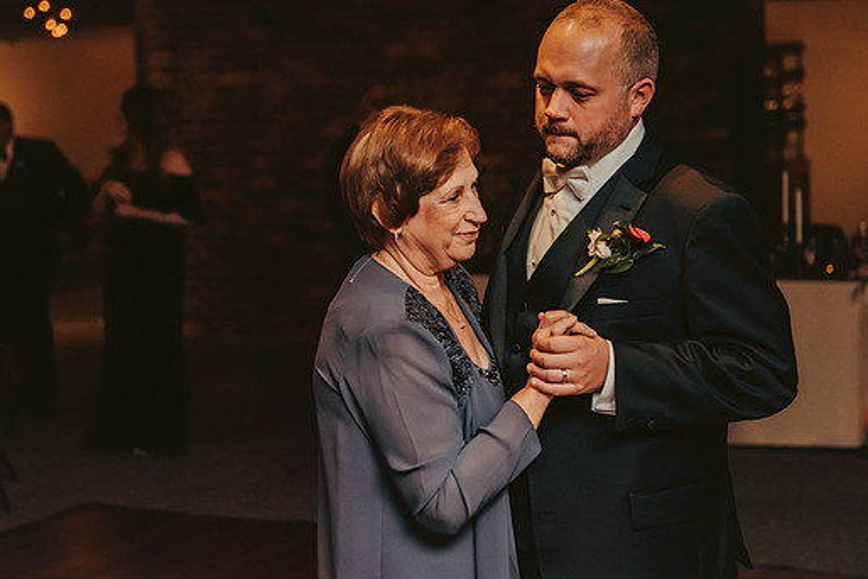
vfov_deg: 17.3
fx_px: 1905
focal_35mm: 79
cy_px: 273
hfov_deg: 25.7
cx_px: 431
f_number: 3.2
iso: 2000
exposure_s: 1/200
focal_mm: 70
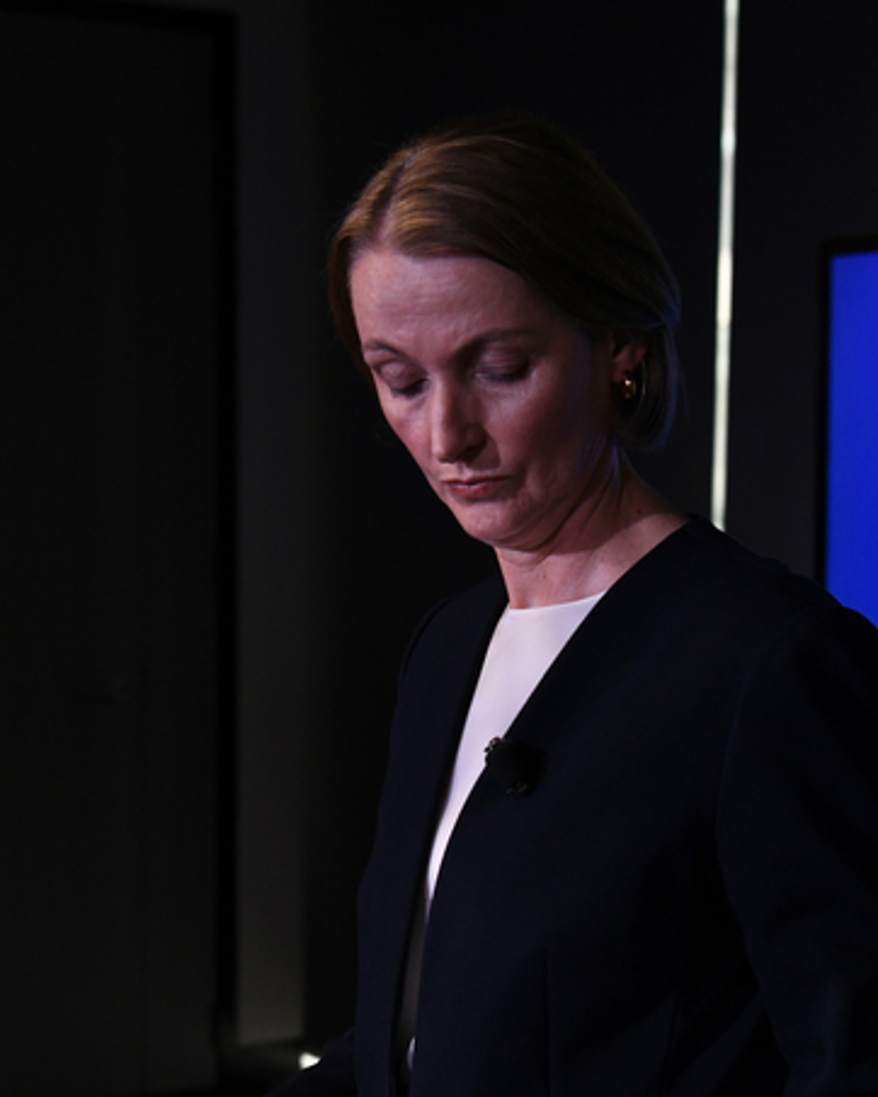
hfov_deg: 18.3
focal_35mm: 84
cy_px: 658
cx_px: 509
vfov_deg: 22.7
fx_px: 2727
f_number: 4
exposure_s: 1/320
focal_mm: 45
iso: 1600
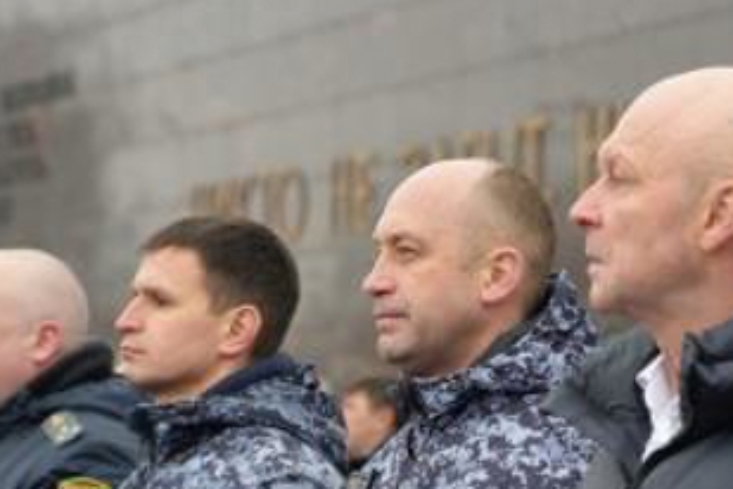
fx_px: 3705
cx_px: 384
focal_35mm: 182
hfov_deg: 11.3
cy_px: 487
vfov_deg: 7.5
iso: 320
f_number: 4
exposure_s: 1/160
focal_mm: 75
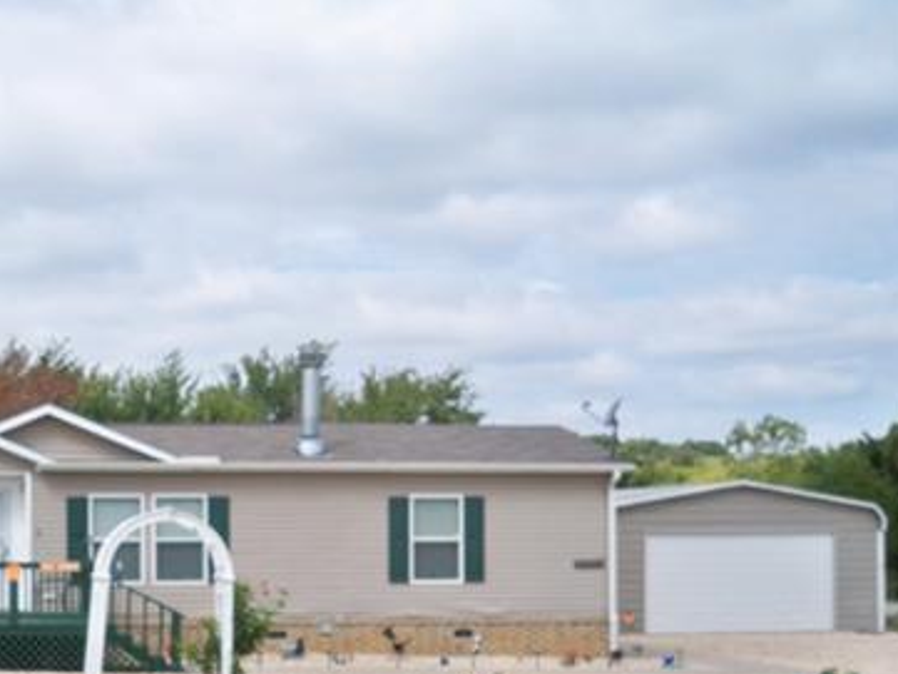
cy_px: 512
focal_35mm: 62
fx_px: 1609
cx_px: 197
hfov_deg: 30.5
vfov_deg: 23.4
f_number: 3.1
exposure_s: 1/640
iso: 64
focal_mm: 6.3
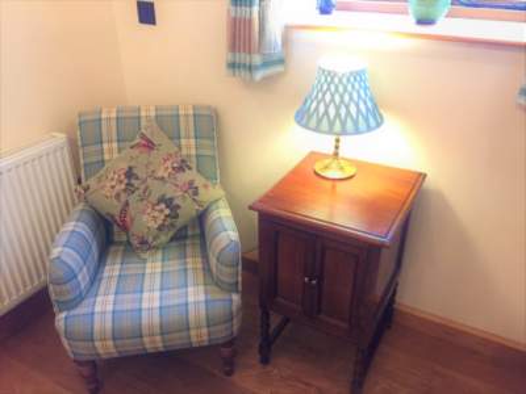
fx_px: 441
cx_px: 263
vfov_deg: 48.2
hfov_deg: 61.7
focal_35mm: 29
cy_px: 197
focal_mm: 4.15
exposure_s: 1/25
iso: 250
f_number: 2.2
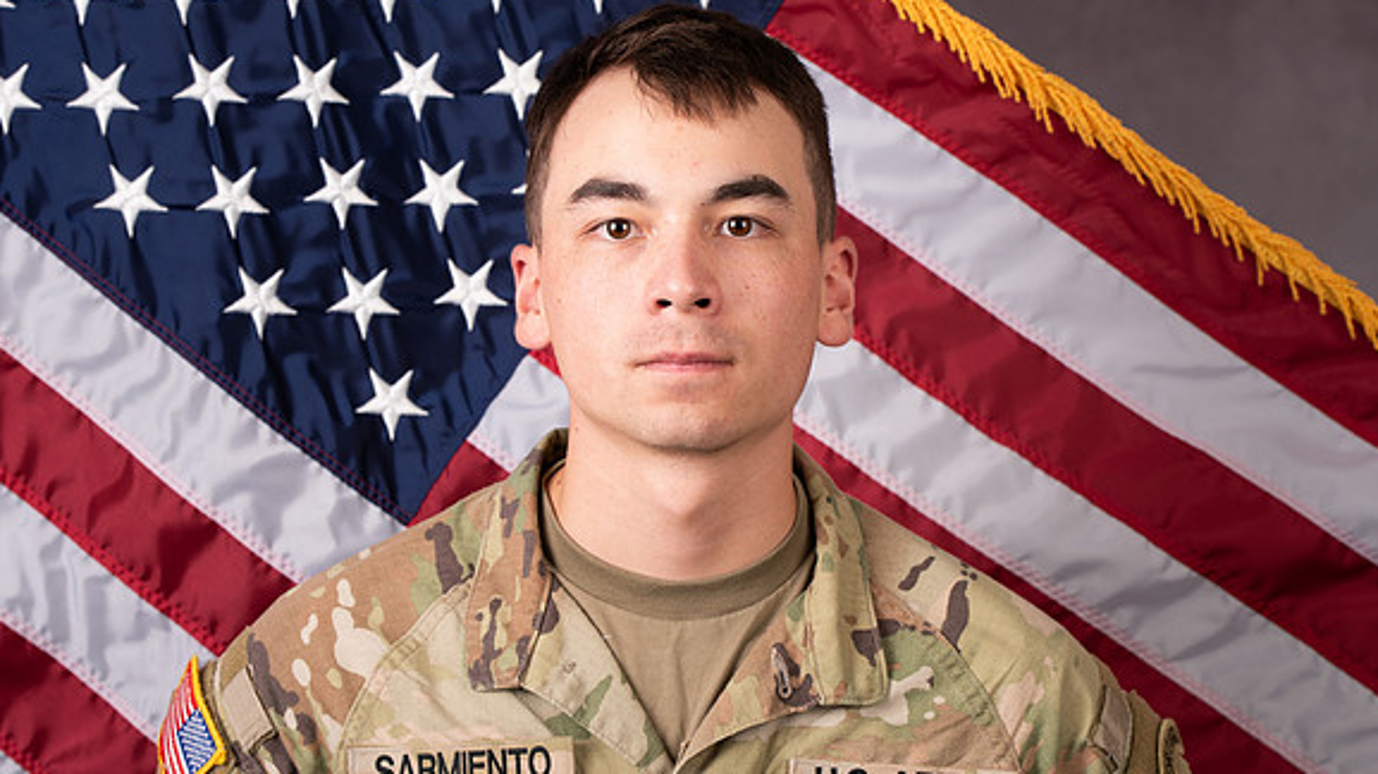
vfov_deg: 9.5
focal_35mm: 127
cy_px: 350
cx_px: 673
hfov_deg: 16.9
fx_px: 4639
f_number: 6.3
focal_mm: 86
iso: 100
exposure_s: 1/160
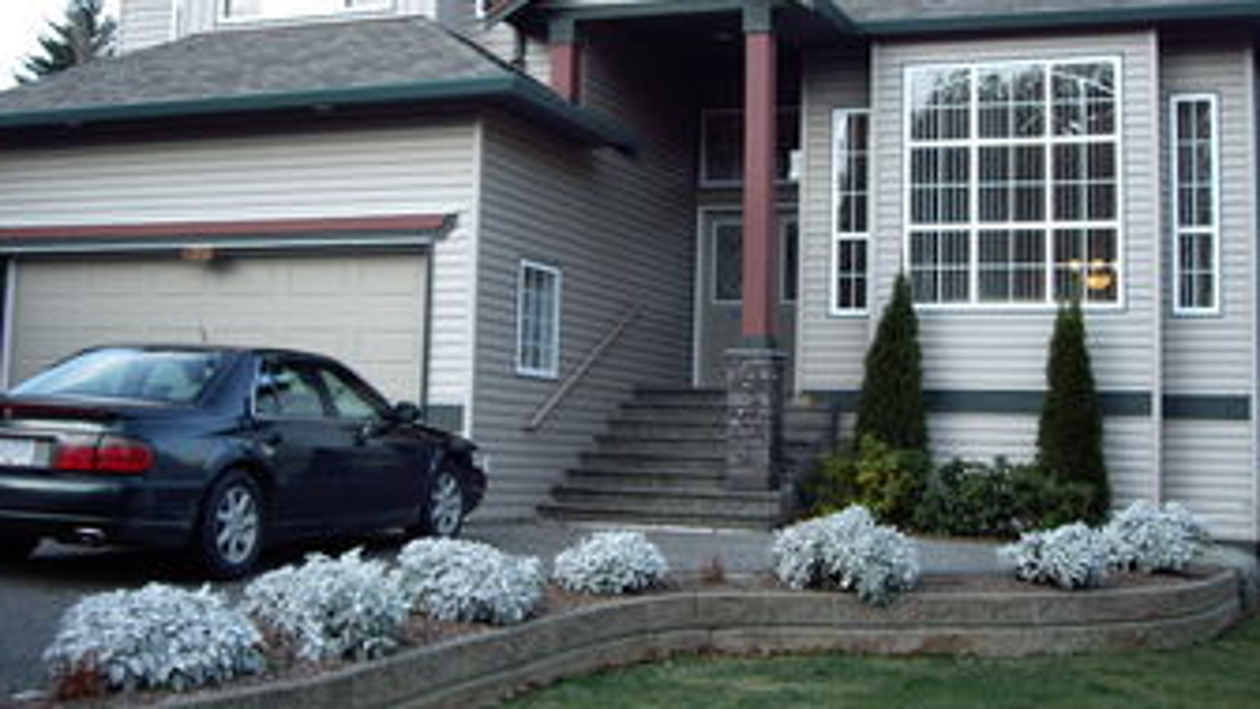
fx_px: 1871
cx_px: 592
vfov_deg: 21.3
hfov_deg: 37.2
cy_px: 206
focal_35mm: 56
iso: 100
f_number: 3
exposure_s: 1/125
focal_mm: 7.6
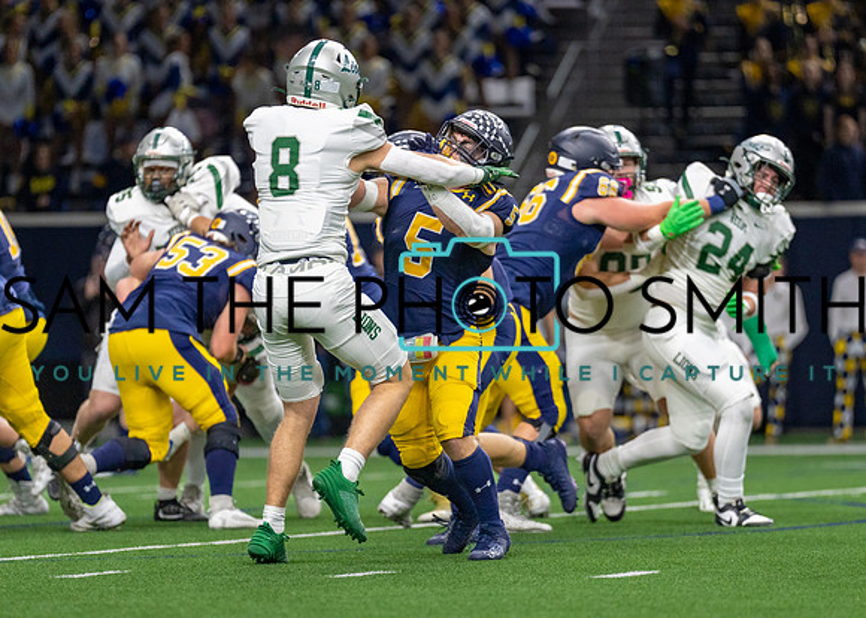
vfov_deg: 5.4
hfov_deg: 7.6
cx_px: 444
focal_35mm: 265
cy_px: 378
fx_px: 6522
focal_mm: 200
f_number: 2.8
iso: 2000
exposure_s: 1/1250
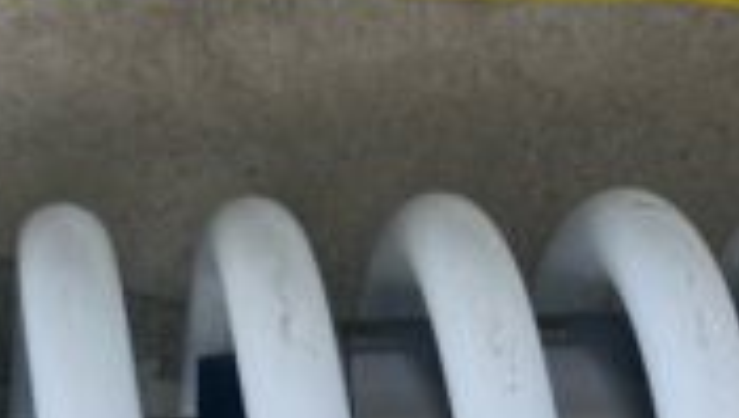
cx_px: 389
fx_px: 1903
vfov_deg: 12.4
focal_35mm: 97
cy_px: 435
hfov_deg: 22.0
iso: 32
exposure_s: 1/874
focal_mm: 5.1
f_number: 1.6
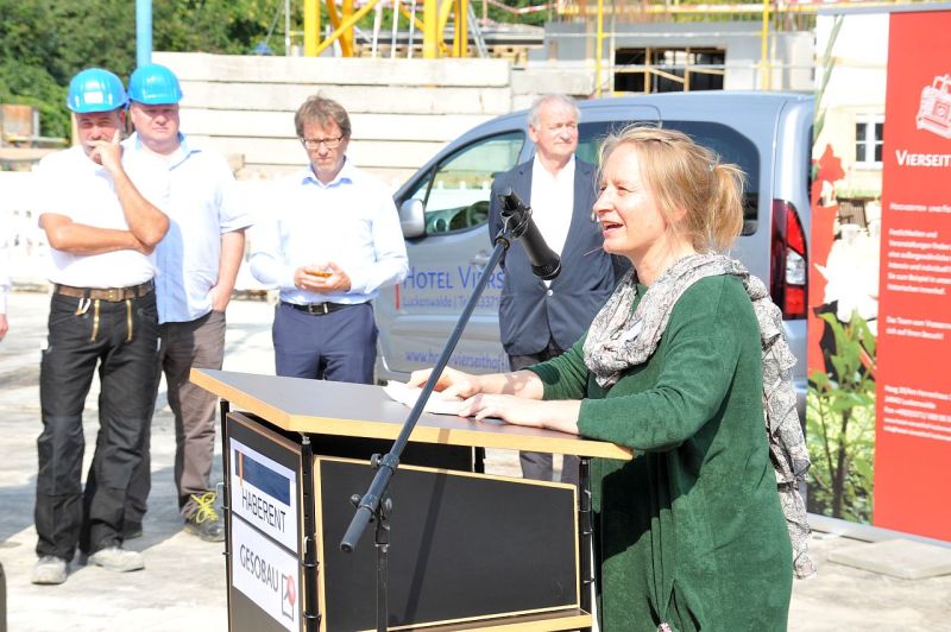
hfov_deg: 20.9
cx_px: 476
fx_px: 2573
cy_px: 316
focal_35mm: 98
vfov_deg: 14.0
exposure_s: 1/250
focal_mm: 65
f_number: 8
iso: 200
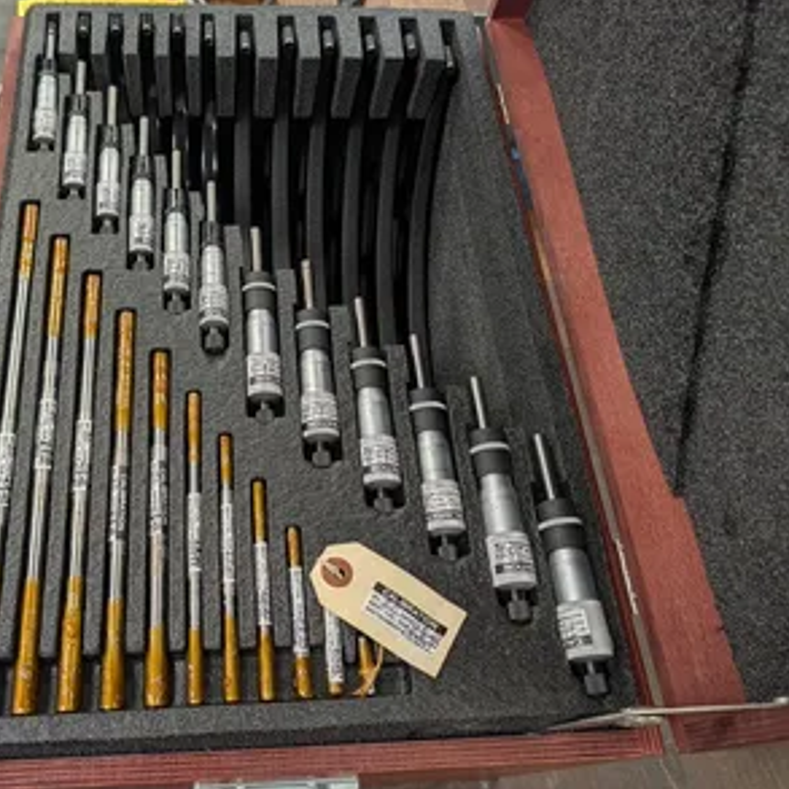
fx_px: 748
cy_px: 400
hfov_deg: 54.3
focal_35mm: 29
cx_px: 253
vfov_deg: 55.6
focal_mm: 6.9
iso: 27
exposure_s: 1/120
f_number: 1.68
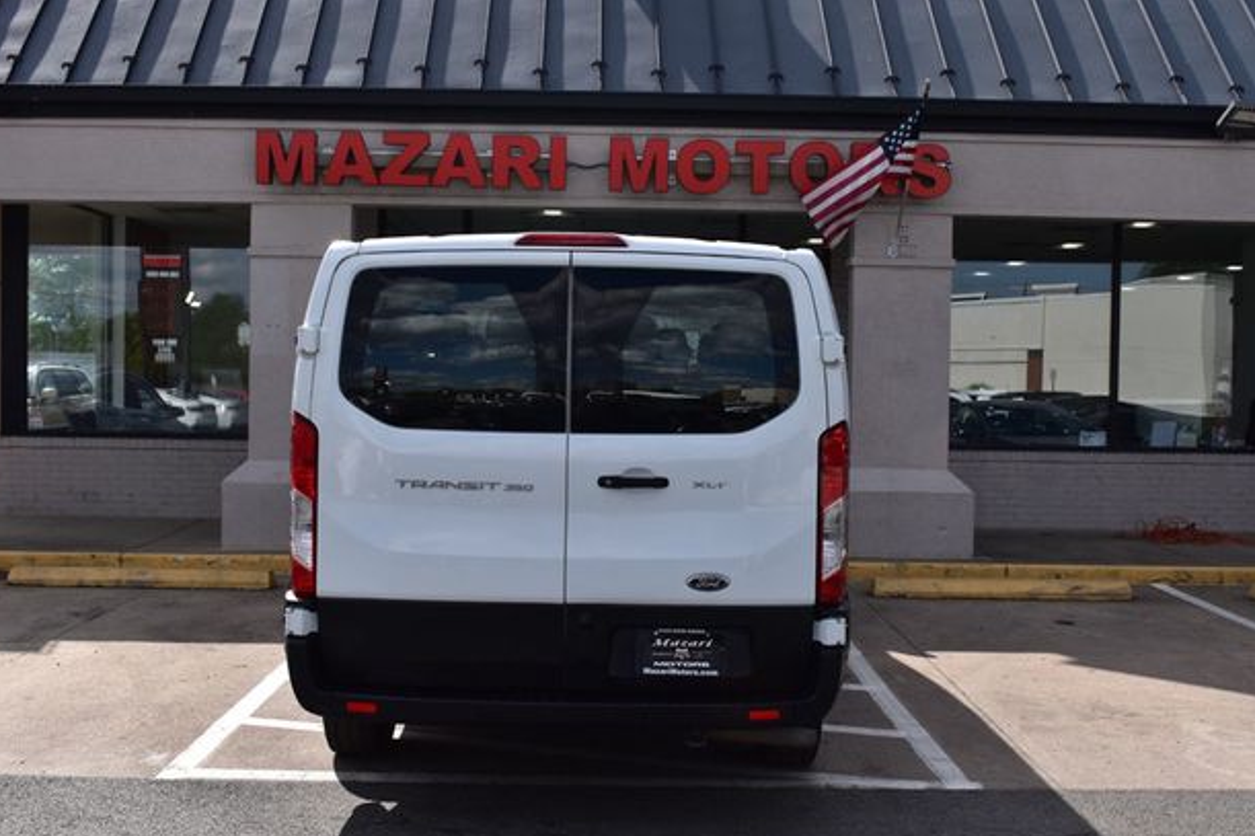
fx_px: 1533
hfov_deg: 44.5
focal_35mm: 44
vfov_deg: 30.5
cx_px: 635
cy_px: 433
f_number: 11
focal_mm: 28
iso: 280
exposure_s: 1/500
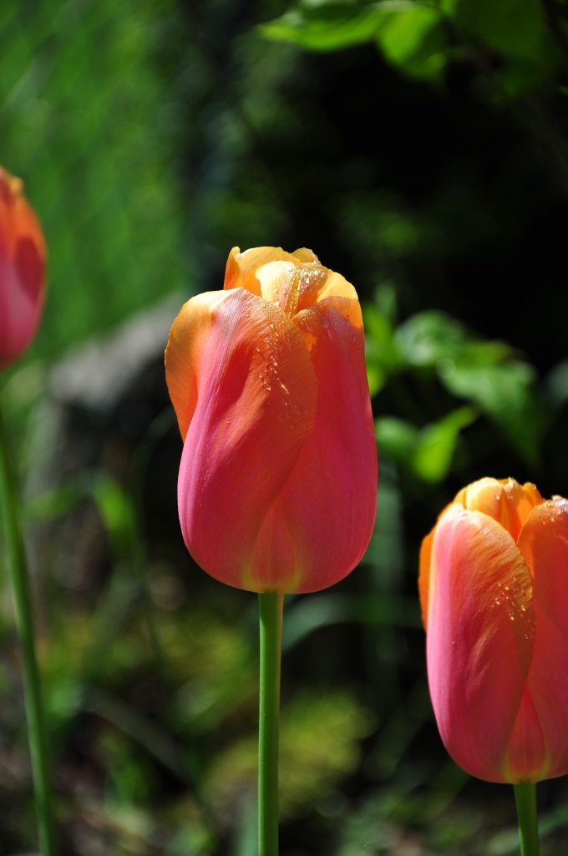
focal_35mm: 158
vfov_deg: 13.1
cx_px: 284
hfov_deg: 8.7
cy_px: 428
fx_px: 3737
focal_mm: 105
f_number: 5.6
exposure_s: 1/500
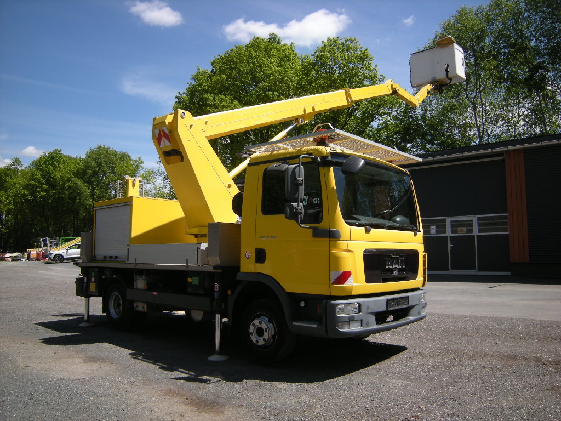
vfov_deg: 49.7
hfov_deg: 63.4
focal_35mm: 28
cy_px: 210
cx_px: 280
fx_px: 454
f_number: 5.6
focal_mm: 4.7
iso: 64
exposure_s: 1/251
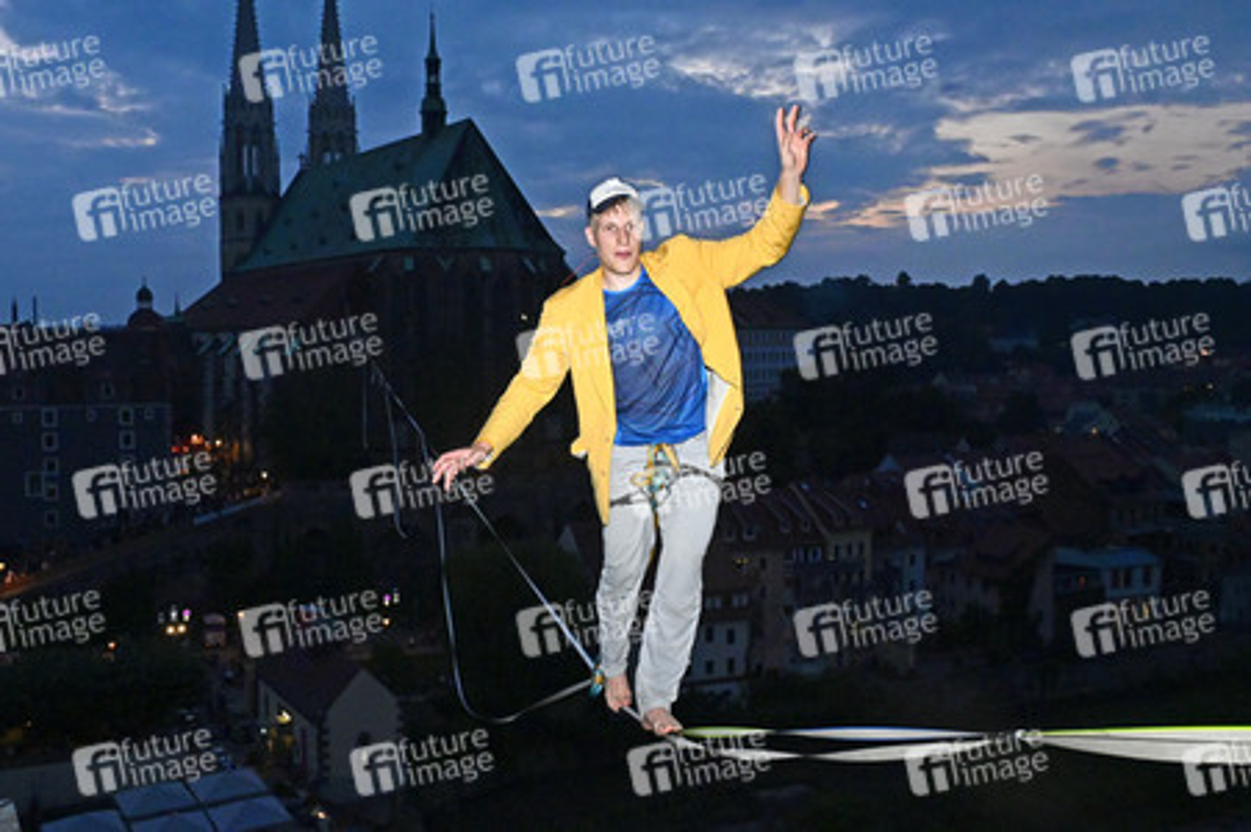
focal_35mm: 32
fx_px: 1111
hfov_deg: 58.8
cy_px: 416
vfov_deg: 41.1
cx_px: 626
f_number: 11
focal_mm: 32
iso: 9000
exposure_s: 1/60
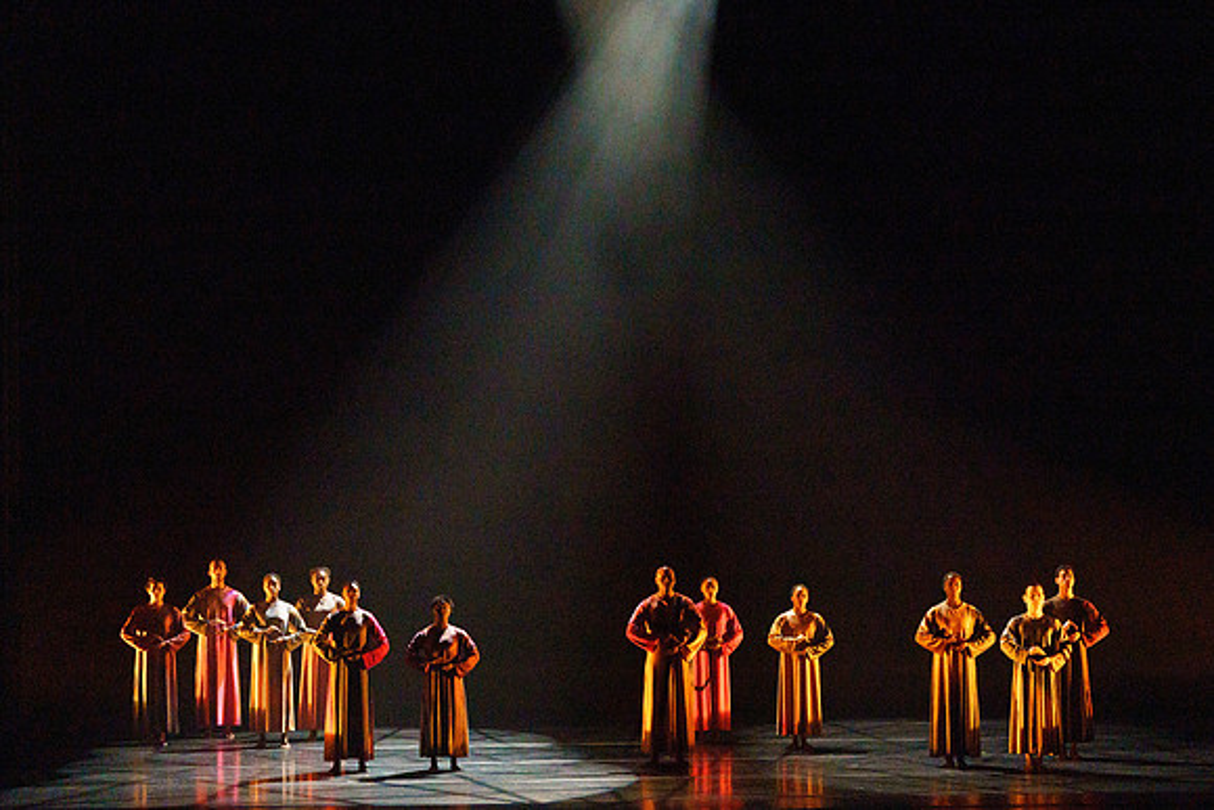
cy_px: 360
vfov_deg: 12.0
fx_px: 3850
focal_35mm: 114
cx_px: 631
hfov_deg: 17.9
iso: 5000
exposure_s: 1/250
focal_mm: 100
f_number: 5.6
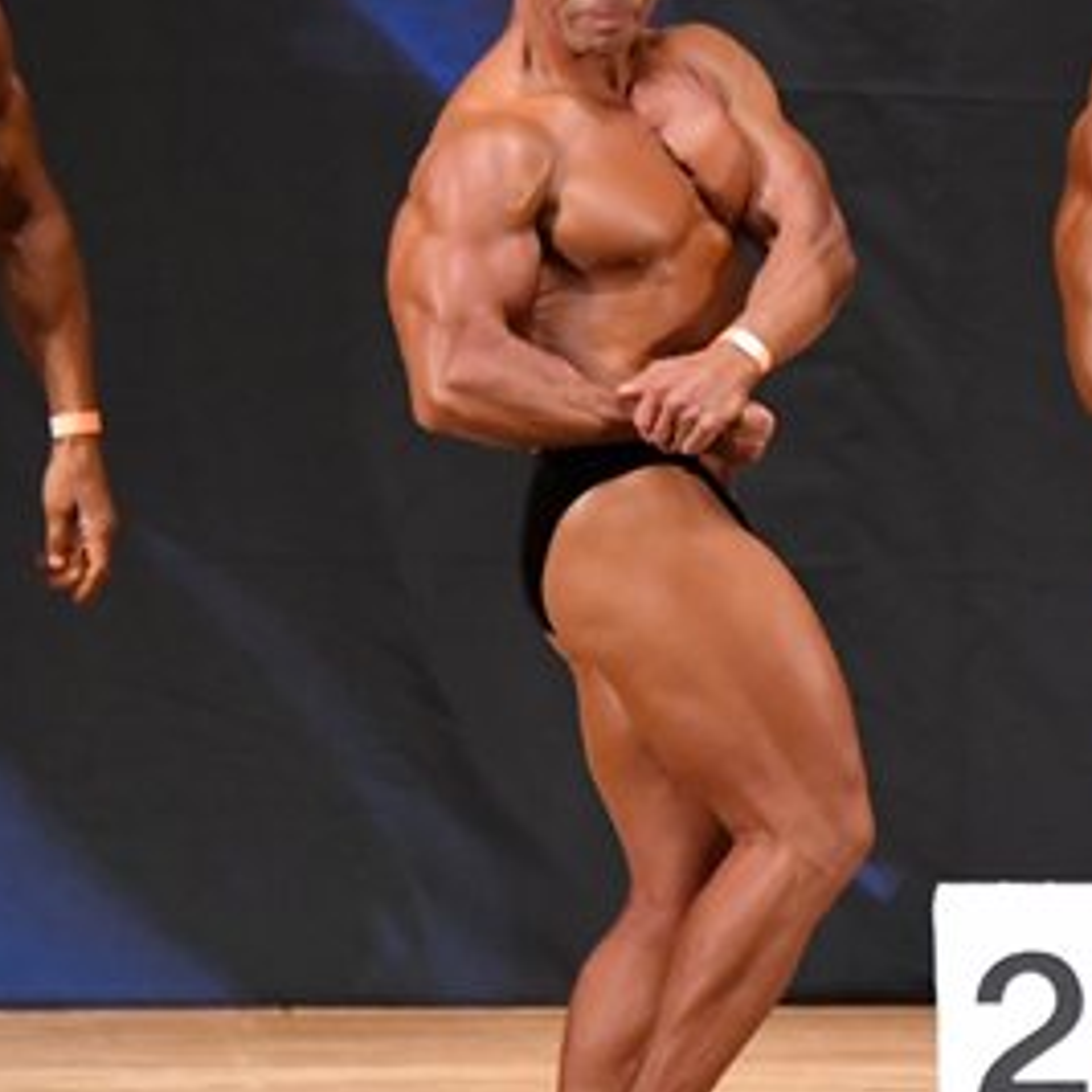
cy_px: 462
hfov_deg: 3.2
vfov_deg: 3.2
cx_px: 1368
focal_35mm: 554
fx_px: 19772
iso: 5600
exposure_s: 1/400
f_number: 5.6
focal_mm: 150
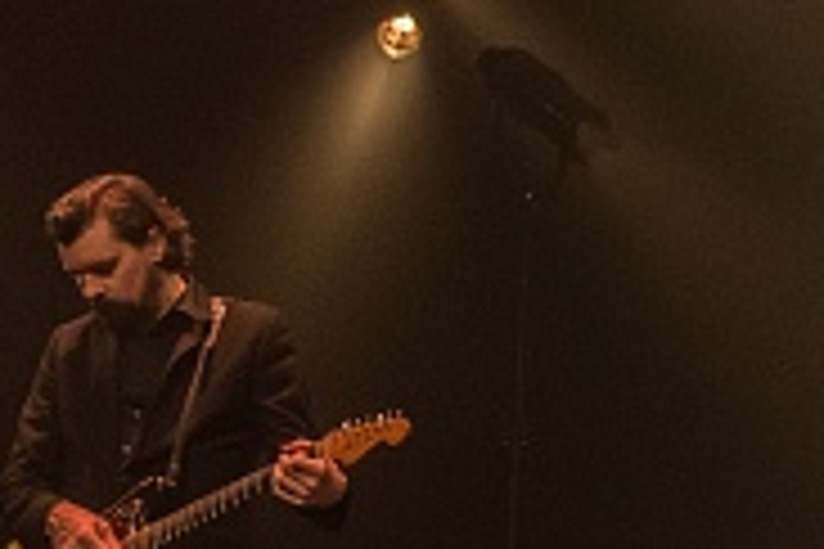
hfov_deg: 16.0
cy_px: 101
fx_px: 2609
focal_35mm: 114
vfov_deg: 12.0
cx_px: 1337
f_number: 4.5
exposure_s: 1/100
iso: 2500
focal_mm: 29
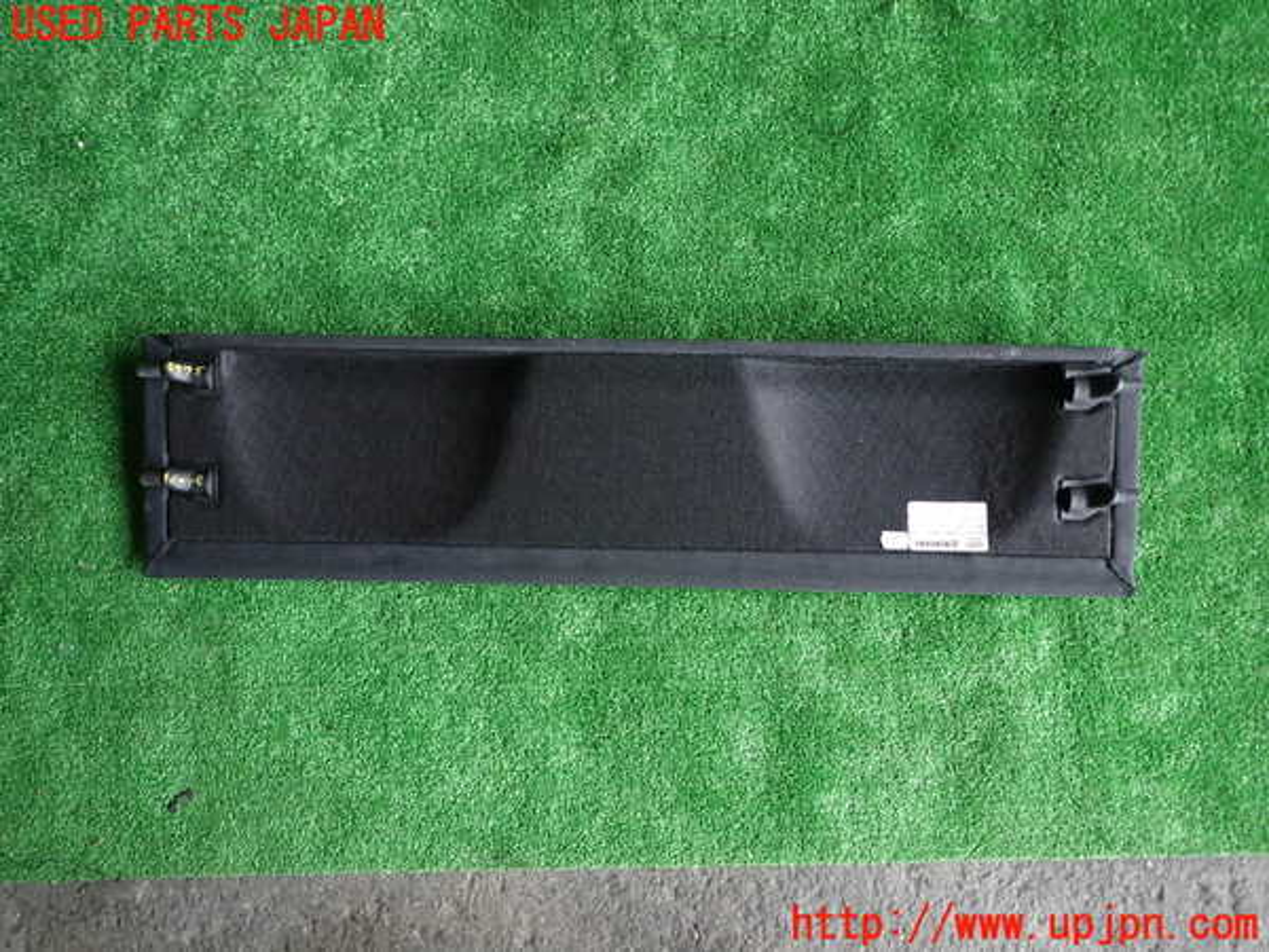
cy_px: 476
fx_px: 916
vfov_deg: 54.9
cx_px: 634
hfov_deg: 69.4
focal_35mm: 25
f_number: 2
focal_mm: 4.5
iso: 160
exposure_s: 1/60
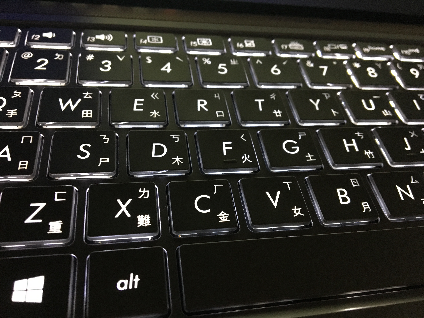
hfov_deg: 61.7
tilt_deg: -48.0
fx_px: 355
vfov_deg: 48.2
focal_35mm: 29
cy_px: 159
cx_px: 212
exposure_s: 1/15
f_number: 2.2
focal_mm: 4.15
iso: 250
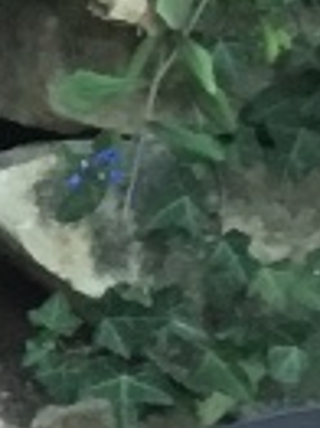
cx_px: -1607
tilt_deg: -16.2
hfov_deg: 4.2
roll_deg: +0.5
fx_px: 3506
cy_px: 59
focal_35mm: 284
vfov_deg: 7.0
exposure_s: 1/33
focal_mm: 3.3
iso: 80
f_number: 2.4
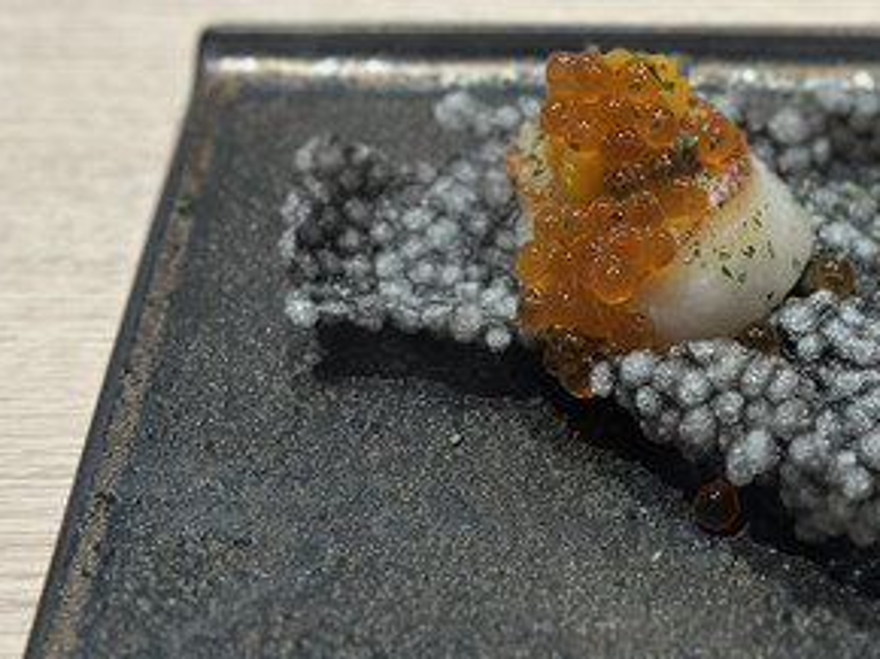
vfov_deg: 13.9
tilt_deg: -40.7
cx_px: 750
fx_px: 2692
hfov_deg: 18.3
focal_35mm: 106
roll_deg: +0.3
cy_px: 389
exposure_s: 1/60
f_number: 1.78
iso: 200
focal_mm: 6.86
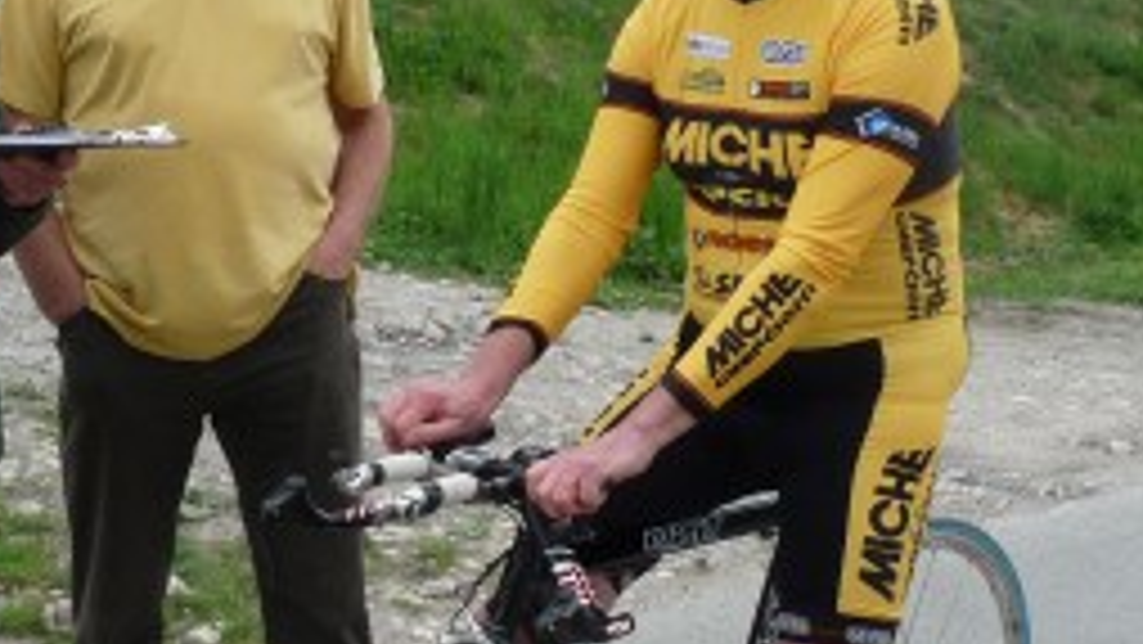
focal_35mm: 88
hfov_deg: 24.0
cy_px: 444
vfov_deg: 13.7
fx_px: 2668
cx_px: 338
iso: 100
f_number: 4
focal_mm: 5.2
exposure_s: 1/160
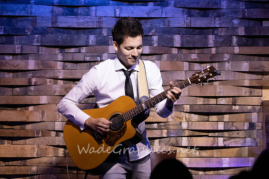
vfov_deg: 6.8
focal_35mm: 201
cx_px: 134
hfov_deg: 10.2
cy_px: 90
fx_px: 1502
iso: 6400
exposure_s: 1/125
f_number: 6.3
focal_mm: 201
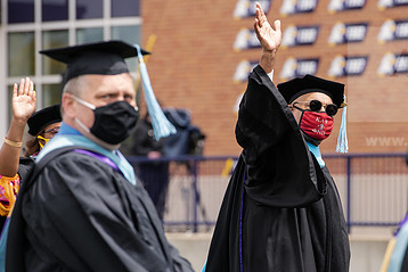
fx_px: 3673
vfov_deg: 4.2
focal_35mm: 324
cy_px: 164
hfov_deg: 6.4
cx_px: 313
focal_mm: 200
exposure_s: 1/640
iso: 320
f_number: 5.6
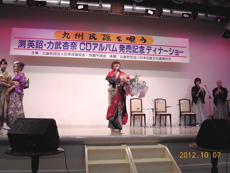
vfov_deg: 45.4
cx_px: 115
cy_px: 86
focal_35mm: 31
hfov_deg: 58.4
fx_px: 206
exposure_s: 1/30
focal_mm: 5.6
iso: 160
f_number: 2.8
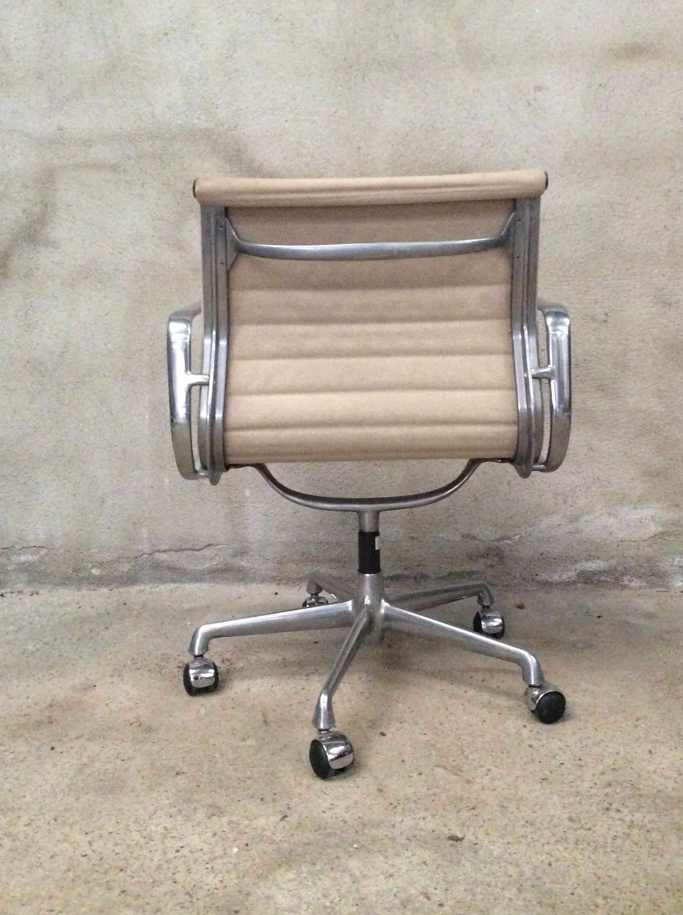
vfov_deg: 54.0
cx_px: 349
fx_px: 897
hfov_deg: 41.7
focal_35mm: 34
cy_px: 445
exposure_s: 1/17
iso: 500
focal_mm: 3.3
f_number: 2.4
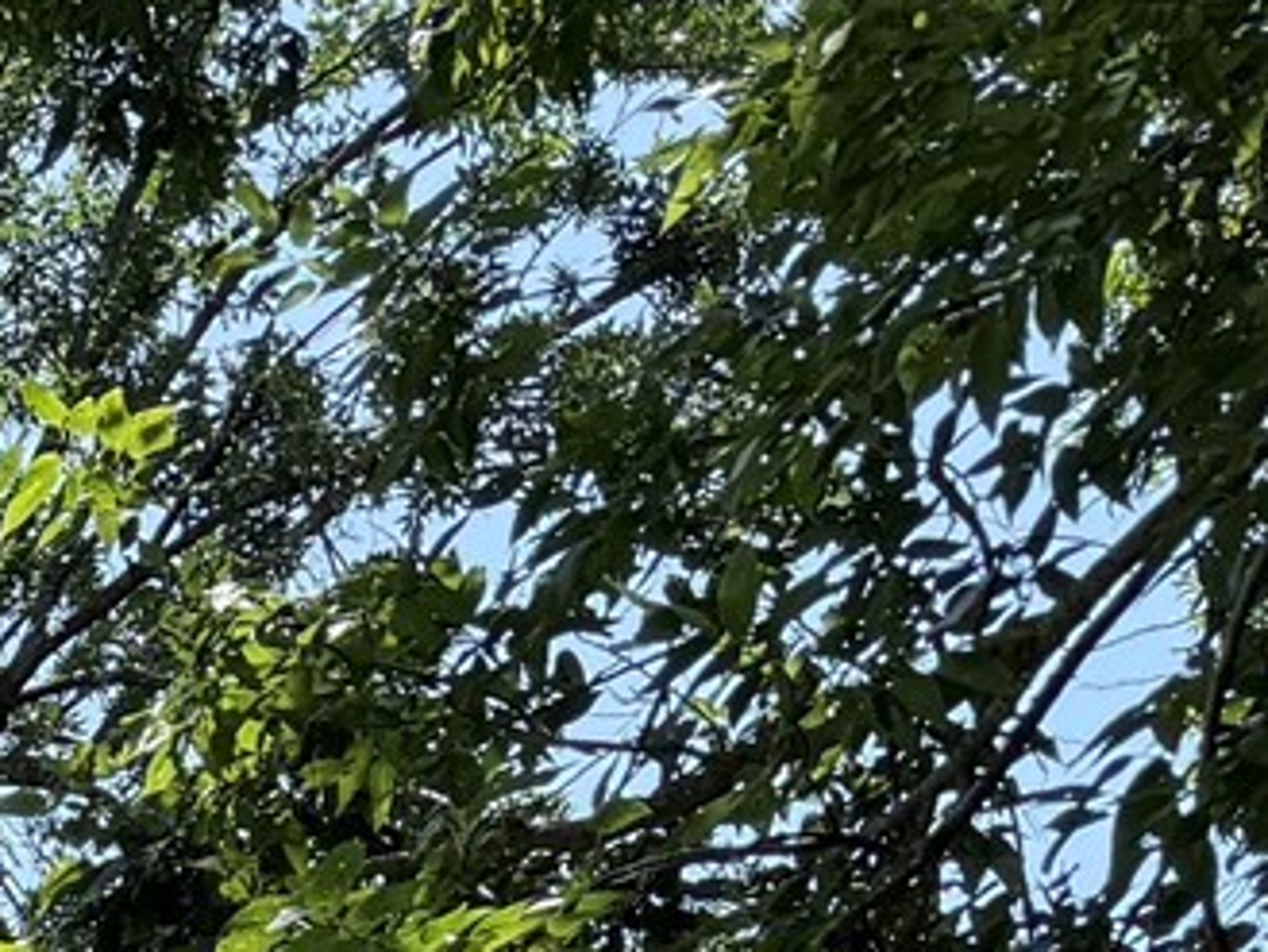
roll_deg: -2.3
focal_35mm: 140
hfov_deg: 12.0
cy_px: 2640
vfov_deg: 9.0
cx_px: -1553
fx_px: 5130
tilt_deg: +6.0
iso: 80
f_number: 1.78
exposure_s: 1/1464
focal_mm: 6.76
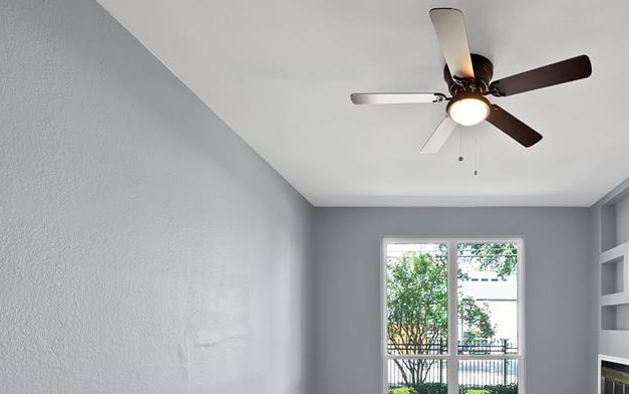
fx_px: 343
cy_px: 320
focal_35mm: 20
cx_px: 459
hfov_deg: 79.6
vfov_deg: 55.2
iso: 640
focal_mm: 12
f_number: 9
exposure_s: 1/4
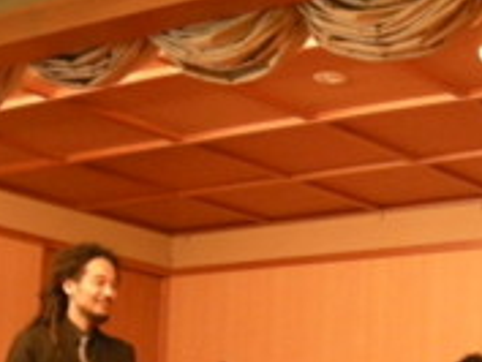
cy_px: 321
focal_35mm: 112
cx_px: 425
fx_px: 1561
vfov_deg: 13.1
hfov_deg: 17.3
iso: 400
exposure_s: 1/22.6
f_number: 3.1
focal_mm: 7.1
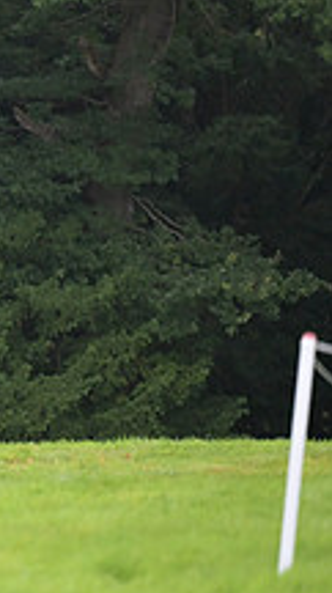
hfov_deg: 2.1
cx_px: -461
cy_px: 194
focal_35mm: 563
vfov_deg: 3.8
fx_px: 8839
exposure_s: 1/1250
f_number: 3.5
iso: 4500
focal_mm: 200
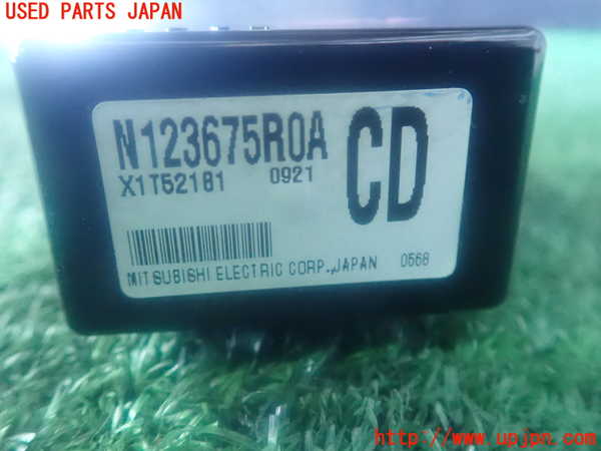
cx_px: 300
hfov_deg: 60.0
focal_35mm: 30
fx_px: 521
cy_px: 226
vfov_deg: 46.8
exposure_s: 1/10
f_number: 2.3
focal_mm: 5.5
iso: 1600
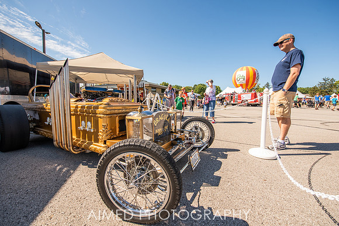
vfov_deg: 80.8
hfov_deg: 103.8
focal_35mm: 14
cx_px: 170
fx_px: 133
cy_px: 113
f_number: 5.6
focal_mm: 14
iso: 160
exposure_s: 1/800
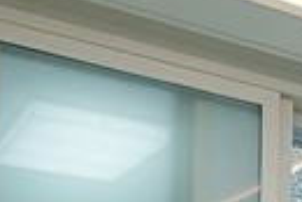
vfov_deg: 13.3
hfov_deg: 19.2
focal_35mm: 92
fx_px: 773
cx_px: 462
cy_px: 376
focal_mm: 10
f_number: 4
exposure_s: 1/400
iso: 800
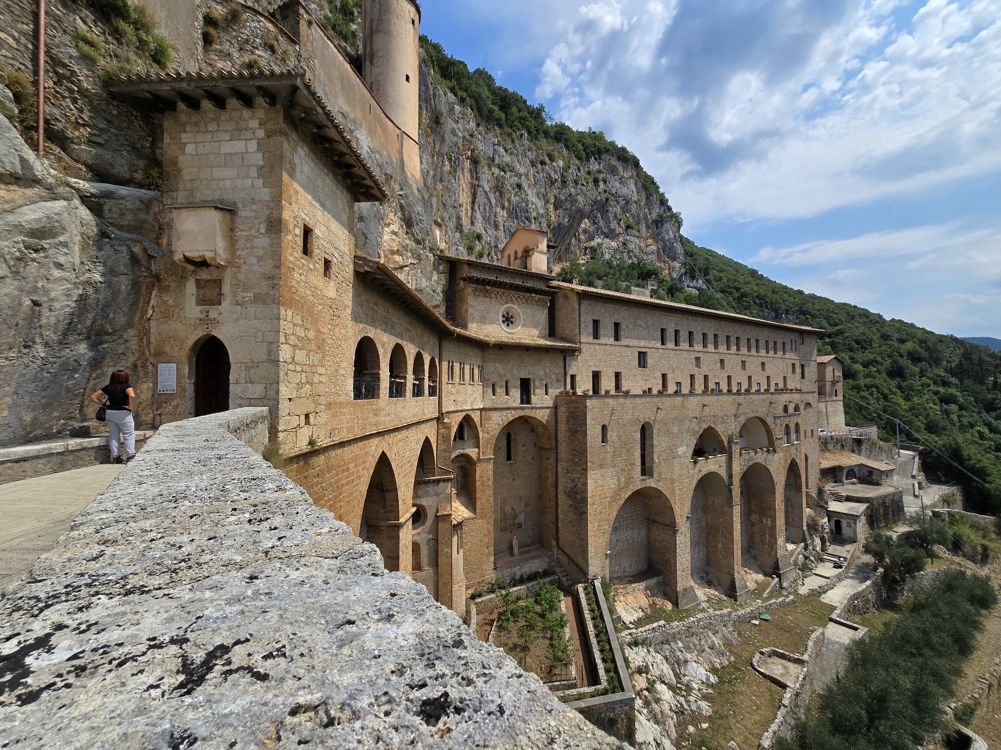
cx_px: 500
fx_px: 376
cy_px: 375
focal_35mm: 13
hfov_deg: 106.2
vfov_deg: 89.9
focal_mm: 2.2
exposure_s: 1/3483
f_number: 2.2
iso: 50
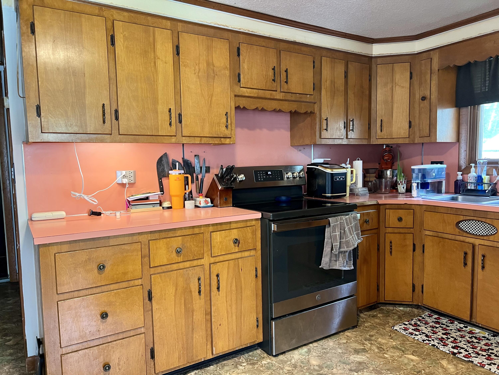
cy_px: 188
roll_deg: +1.5
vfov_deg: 53.1
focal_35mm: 26
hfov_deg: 67.3
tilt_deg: -5.4
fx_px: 375
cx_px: 250
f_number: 1.5
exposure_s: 1/60
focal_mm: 5.7
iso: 160
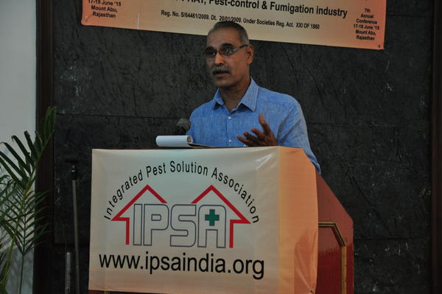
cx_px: 221
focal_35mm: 105
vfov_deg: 13.0
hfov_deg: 19.5
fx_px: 1288
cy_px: 147
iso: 800
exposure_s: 1/40
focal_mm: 70
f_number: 5
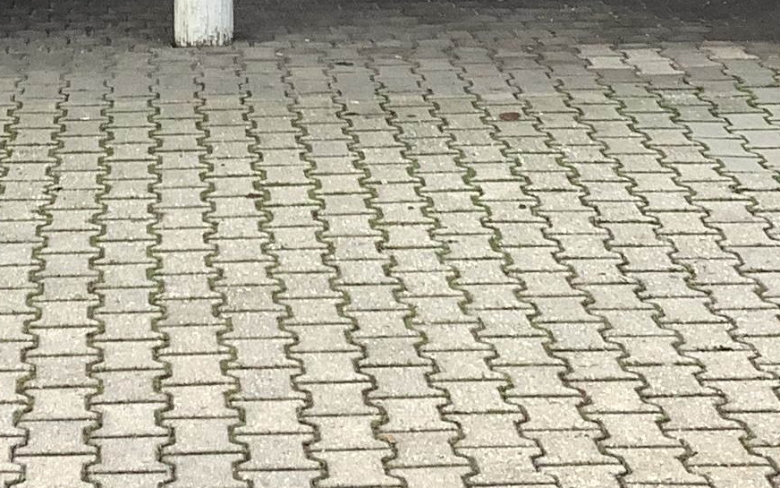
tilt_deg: -3.3
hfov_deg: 16.9
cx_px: 217
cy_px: -288
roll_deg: +0.5
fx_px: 2615
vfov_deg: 10.2
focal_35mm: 123
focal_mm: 3.3
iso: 32
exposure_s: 1/100
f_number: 2.4
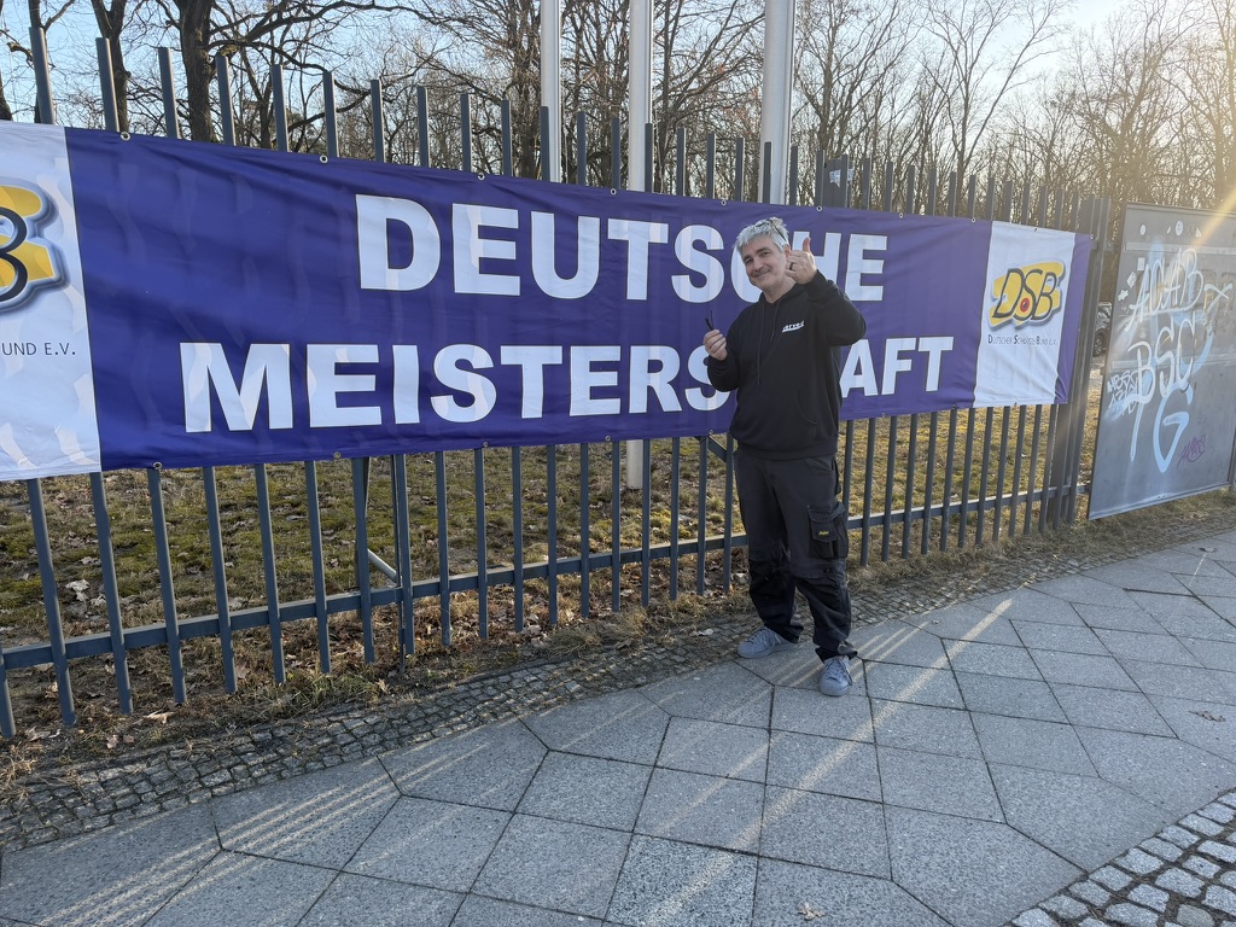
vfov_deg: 56.8
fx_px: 857
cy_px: 464
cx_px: 618
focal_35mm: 24
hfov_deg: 71.6
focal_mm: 6.76
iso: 100
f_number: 1.78
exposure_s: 1/840
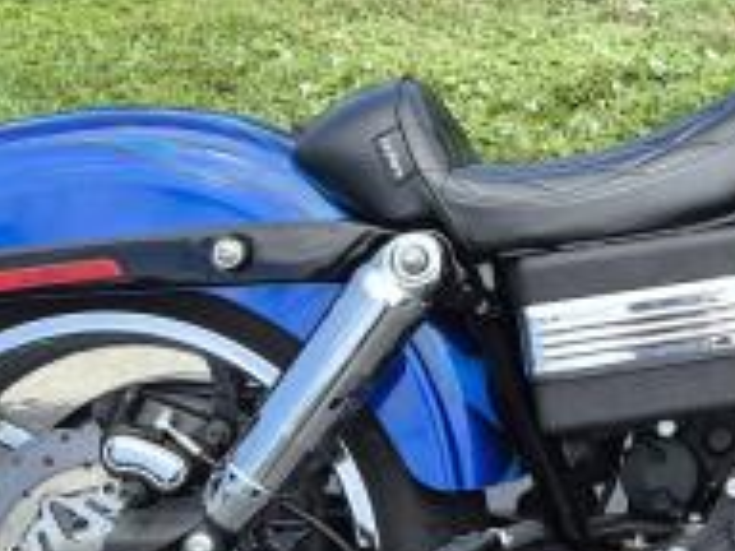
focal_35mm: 96
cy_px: 222
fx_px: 2038
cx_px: 850
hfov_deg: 19.4
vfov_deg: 15.4
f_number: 1.8
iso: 80
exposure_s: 1/2152
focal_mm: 5.4
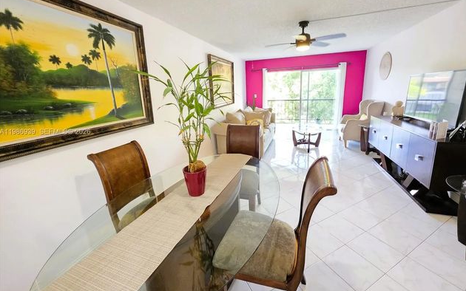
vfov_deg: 78.5
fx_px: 178
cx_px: 235
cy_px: 132
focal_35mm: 14
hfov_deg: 105.3
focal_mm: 2.2
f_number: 1.9
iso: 800
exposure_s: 1/60
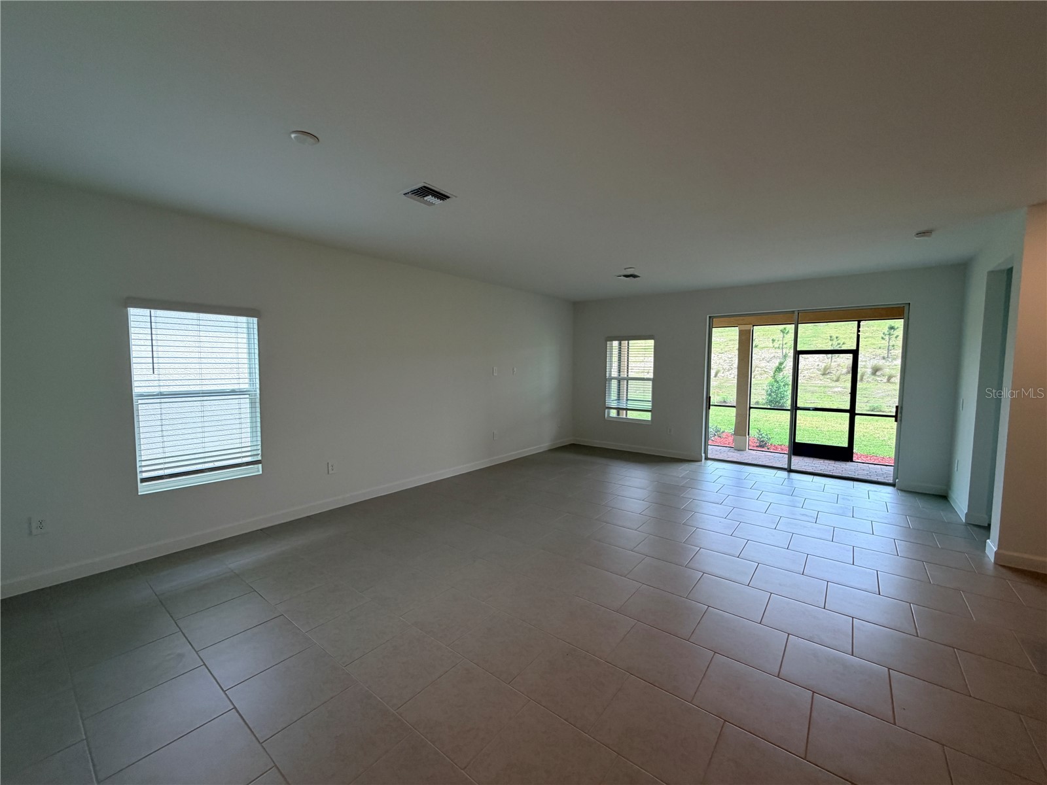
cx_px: 524
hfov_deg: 102.1
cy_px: 392
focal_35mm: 14
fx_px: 423
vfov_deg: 85.7
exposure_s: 1/120
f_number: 2.2
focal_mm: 2.22
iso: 100
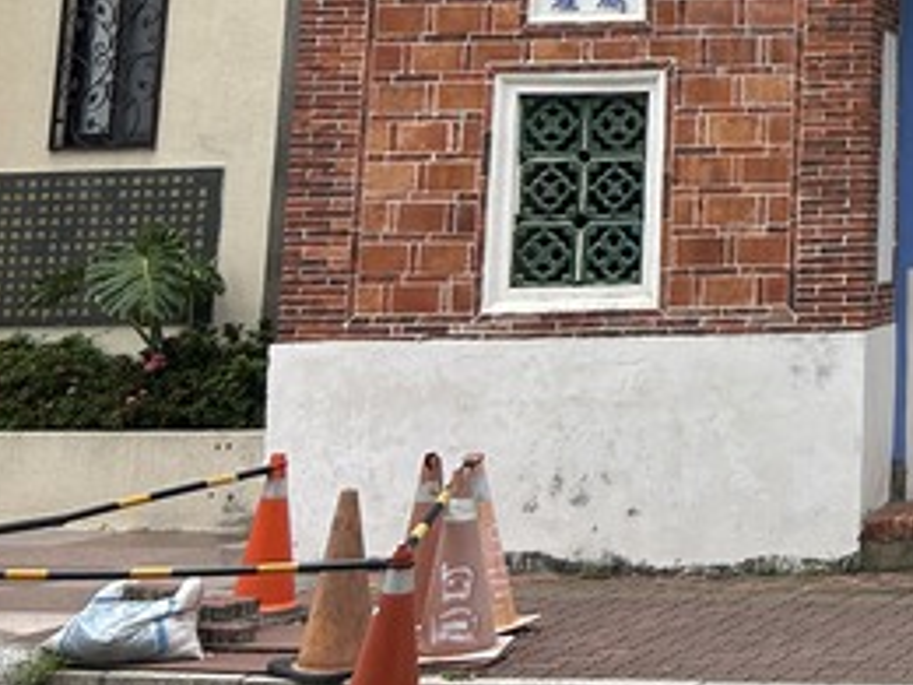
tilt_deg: +10.9
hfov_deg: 21.5
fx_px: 2057
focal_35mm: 78
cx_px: 1313
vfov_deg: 18.1
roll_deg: +0.8
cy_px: -100
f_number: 1.5
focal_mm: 5.7
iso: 50
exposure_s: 1/1808
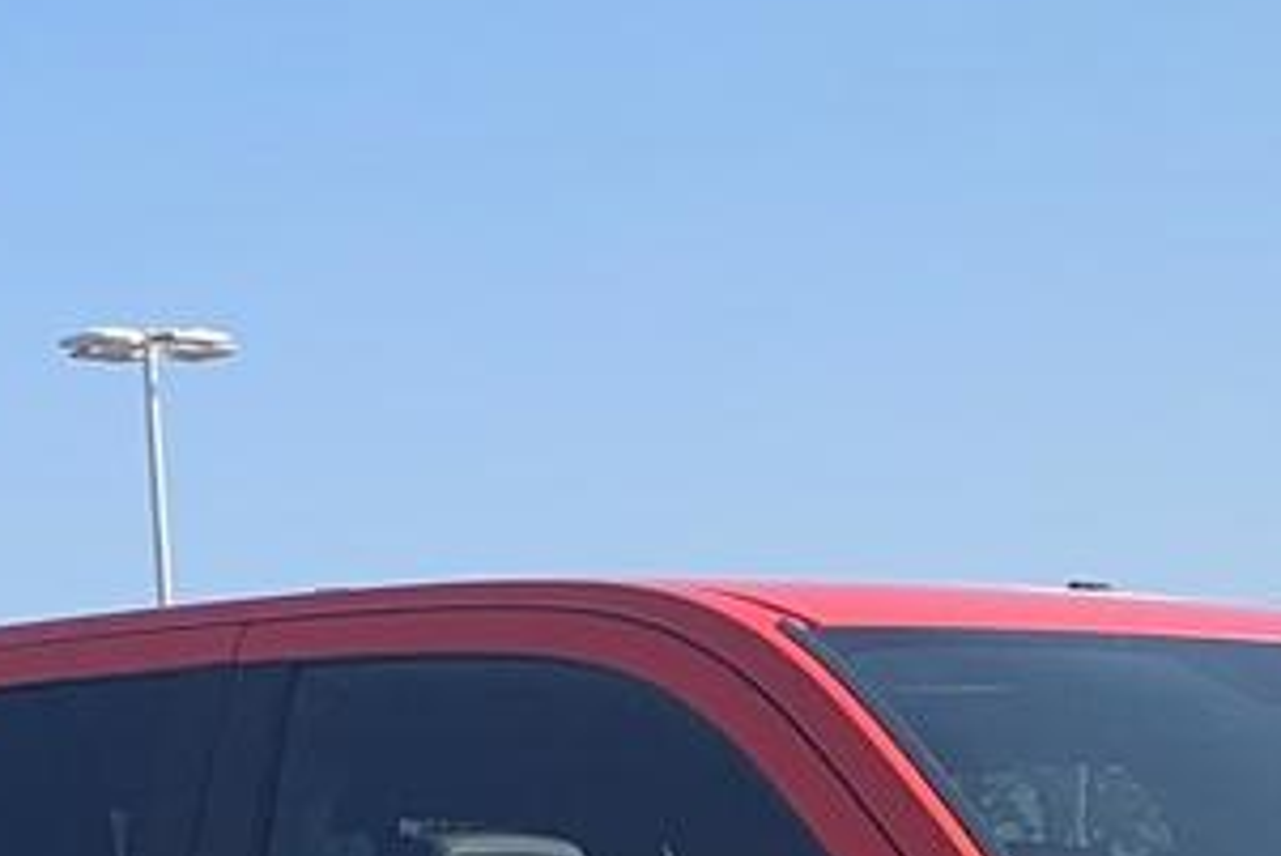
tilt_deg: -6.8
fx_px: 4094
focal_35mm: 115
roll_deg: +2.7
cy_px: 1703
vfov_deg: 10.9
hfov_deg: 17.3
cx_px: 1370
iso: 25
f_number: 1.8
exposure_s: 1/2681
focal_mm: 4.25
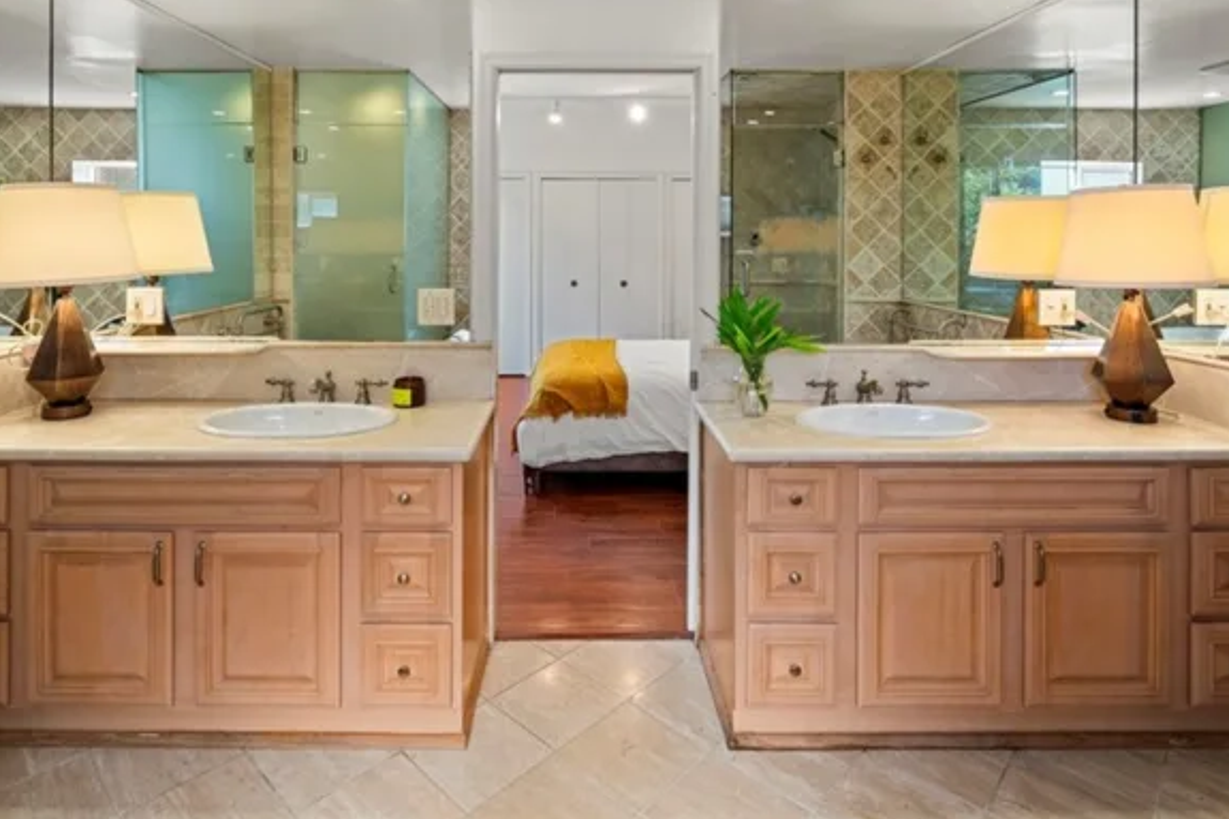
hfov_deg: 86.7
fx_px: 648
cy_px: 263
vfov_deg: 62.7
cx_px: 562
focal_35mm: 19
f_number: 8
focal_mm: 13
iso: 800
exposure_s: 1/10
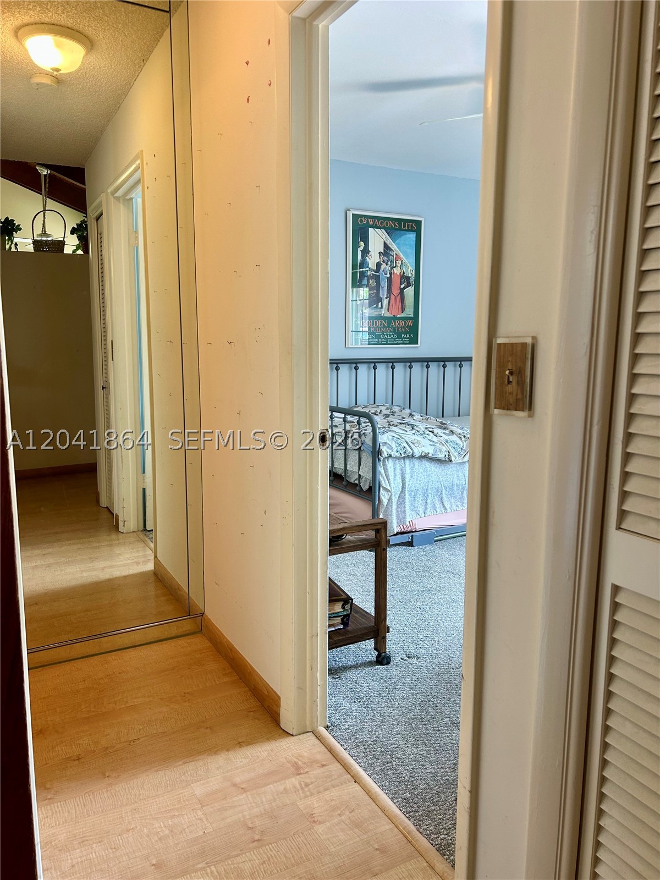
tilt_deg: -8.9
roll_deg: -0.1
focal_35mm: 26
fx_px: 661
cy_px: 440
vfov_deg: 67.3
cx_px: 330
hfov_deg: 53.1
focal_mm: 5.7
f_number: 1.5
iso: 80
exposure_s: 1/60
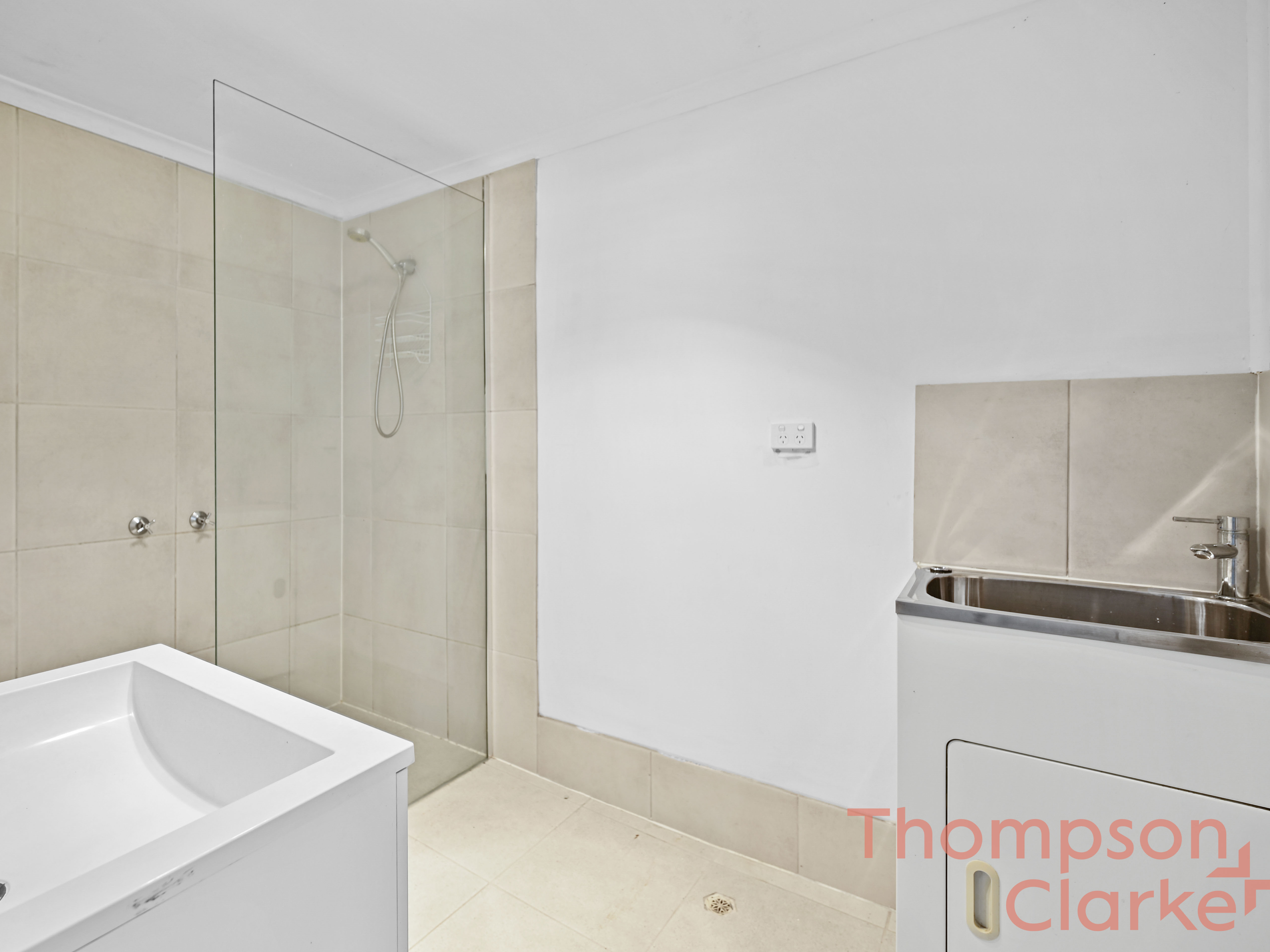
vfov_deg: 78.1
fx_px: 587
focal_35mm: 16
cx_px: 571
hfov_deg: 94.2
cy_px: 490
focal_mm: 14
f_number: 4
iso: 100
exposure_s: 1/13
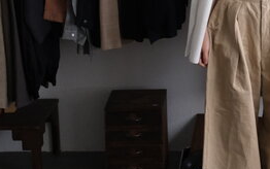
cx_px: 258
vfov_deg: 12.7
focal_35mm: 102
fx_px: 751
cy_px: 13
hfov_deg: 19.9
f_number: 4
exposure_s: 1/320
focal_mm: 27.5
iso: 4000
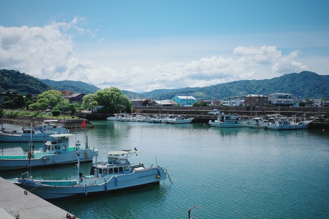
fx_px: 320
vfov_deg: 37.8
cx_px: 164
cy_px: 110
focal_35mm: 35
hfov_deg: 54.4
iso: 200
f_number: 4
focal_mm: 18.3
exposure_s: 1/1250
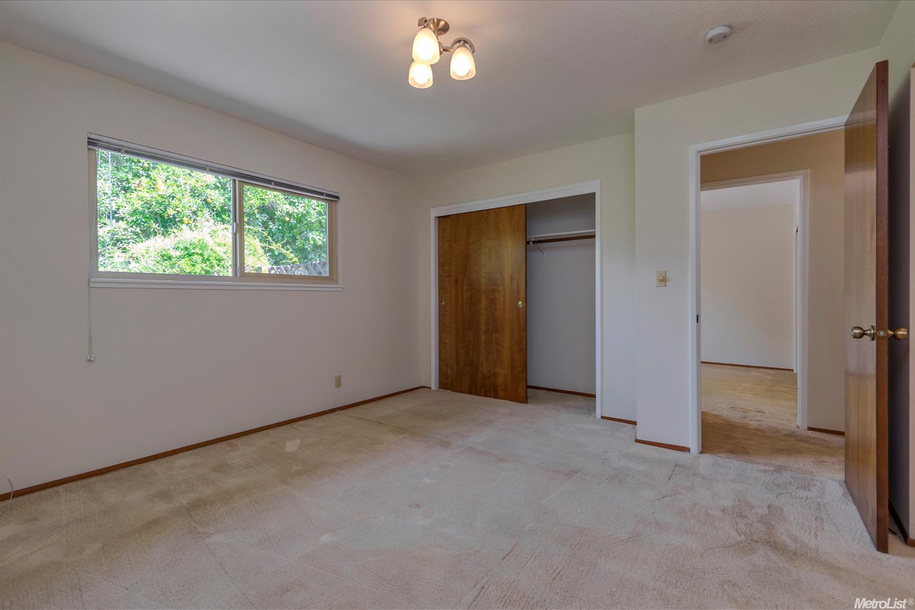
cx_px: 458
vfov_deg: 77.3
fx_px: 381
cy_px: 305
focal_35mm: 15
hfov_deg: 100.4
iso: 100
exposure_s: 1/13
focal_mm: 10
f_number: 5
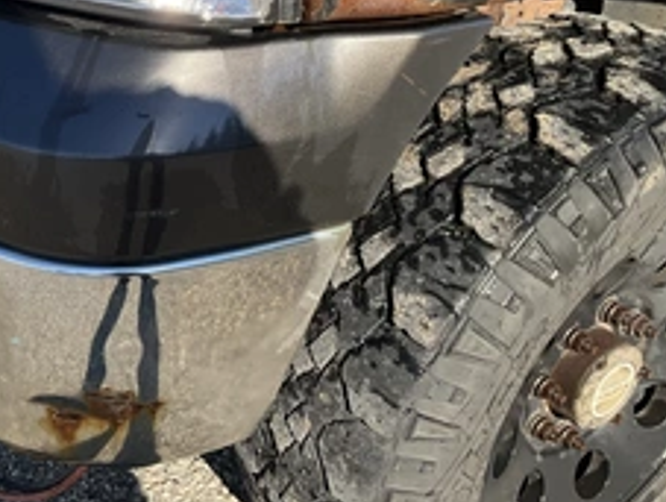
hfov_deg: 35.7
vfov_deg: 28.5
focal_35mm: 51
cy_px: 167
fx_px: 983
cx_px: 100
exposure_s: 1/792
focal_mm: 3
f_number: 1.8
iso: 25
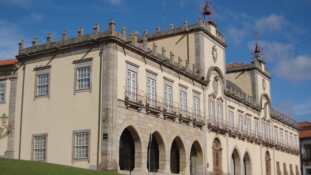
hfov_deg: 38.5
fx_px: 445
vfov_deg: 22.2
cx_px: 156
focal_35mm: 54
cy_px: 99
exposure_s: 1/2500
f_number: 4.5
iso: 200
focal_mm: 34
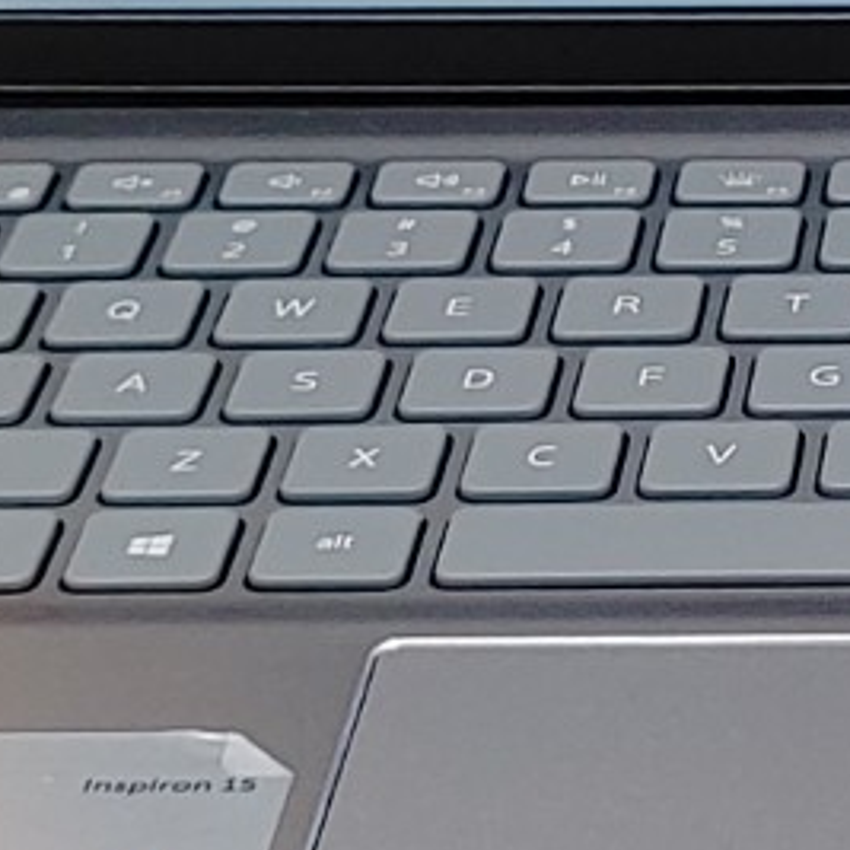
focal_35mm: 186
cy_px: -181
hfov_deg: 9.1
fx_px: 5167
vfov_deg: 9.3
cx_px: 1302
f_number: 1.8
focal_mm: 4.36
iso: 50
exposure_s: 1/60
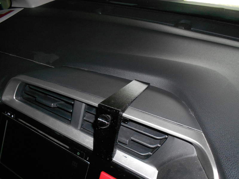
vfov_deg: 53.1
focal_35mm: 26
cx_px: 120
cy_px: 90
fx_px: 180
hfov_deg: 67.3
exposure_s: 1/30
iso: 320
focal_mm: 4.6
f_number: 8
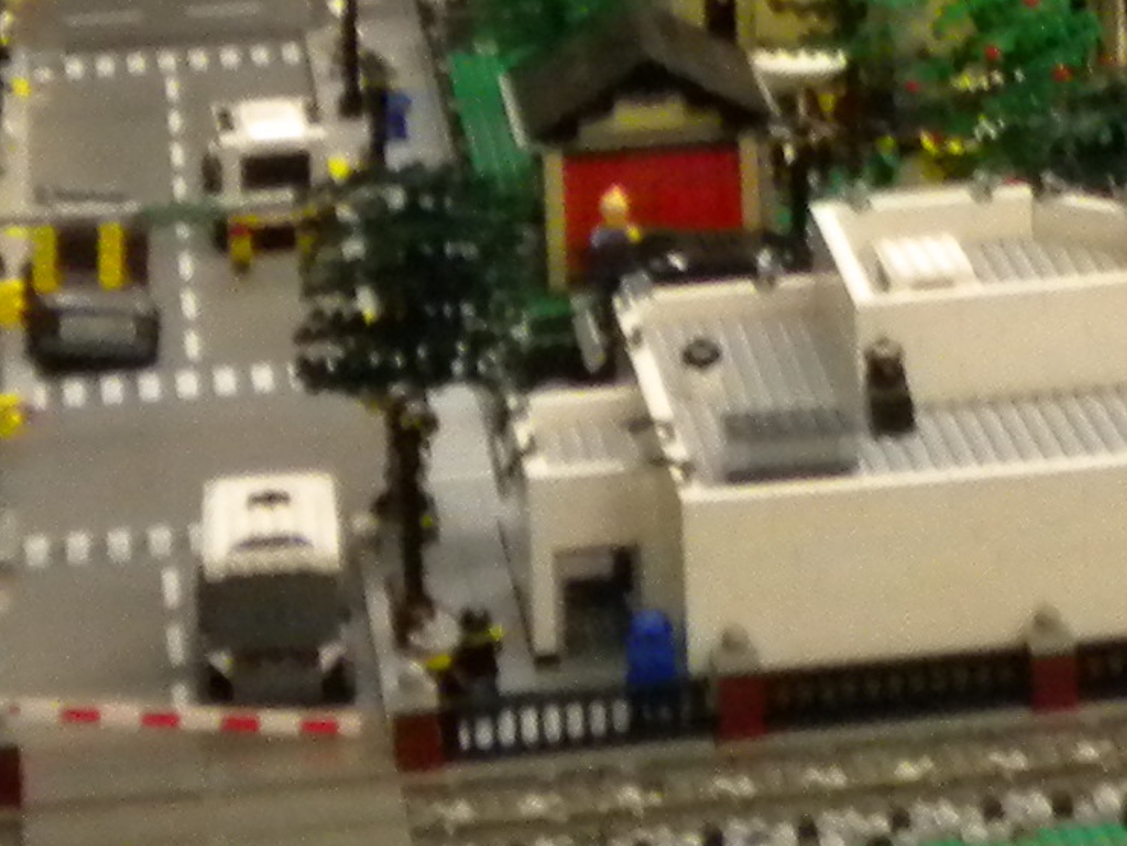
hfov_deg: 11.3
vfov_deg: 8.4
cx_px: 1382
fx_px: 5602
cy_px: -541
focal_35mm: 172
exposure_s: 1/52
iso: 400
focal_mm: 6.3
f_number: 3.1
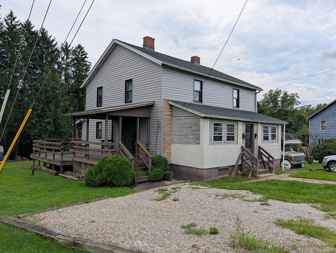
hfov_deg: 69.3
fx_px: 243
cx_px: 166
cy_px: 129
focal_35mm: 25
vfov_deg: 55.0
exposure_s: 1/744
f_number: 1.68
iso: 20
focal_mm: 6.9
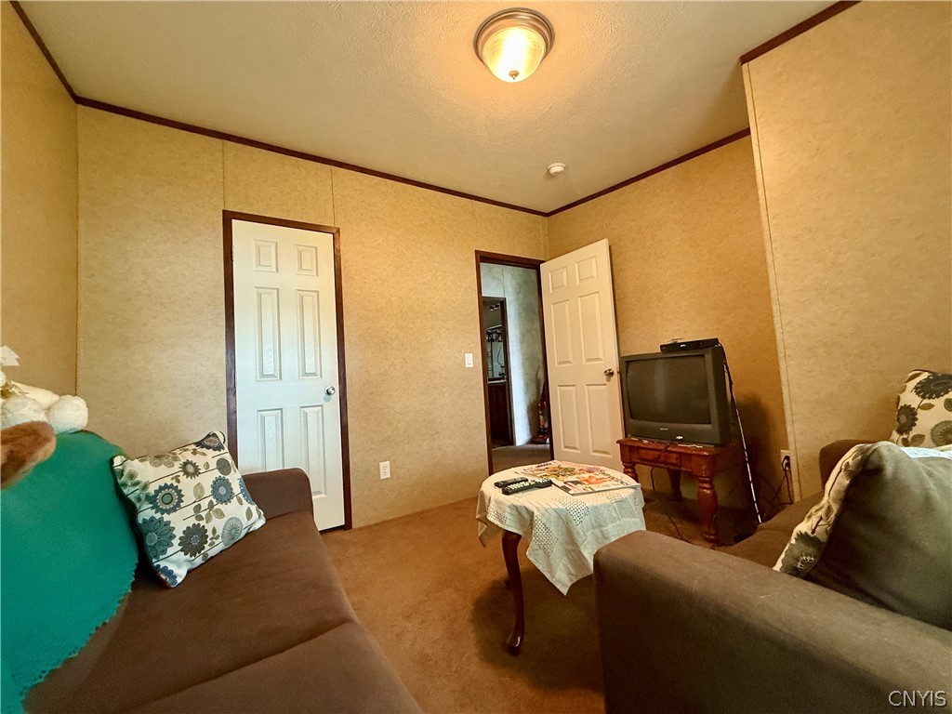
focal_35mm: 14
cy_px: 357
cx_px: 476
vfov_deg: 85.7
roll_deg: +4.2
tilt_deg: +2.9
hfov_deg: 102.1
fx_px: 385
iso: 500
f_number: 2.2
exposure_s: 1/60
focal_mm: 2.22
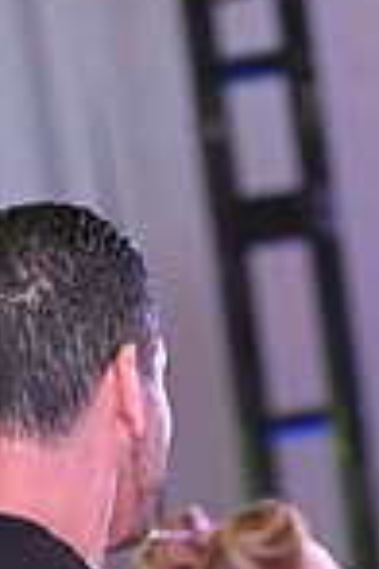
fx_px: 7769
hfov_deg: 2.8
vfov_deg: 4.2
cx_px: 246
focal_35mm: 492
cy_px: 1003
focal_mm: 125
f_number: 4.5
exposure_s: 1/400
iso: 3200
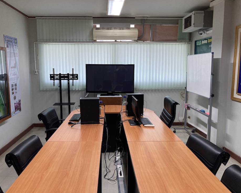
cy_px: 97
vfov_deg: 48.5
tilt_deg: -7.8
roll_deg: -0.4
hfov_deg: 58.7
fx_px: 214
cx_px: 114
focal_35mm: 30
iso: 100
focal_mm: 3.99
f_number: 1.8
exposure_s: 1/50
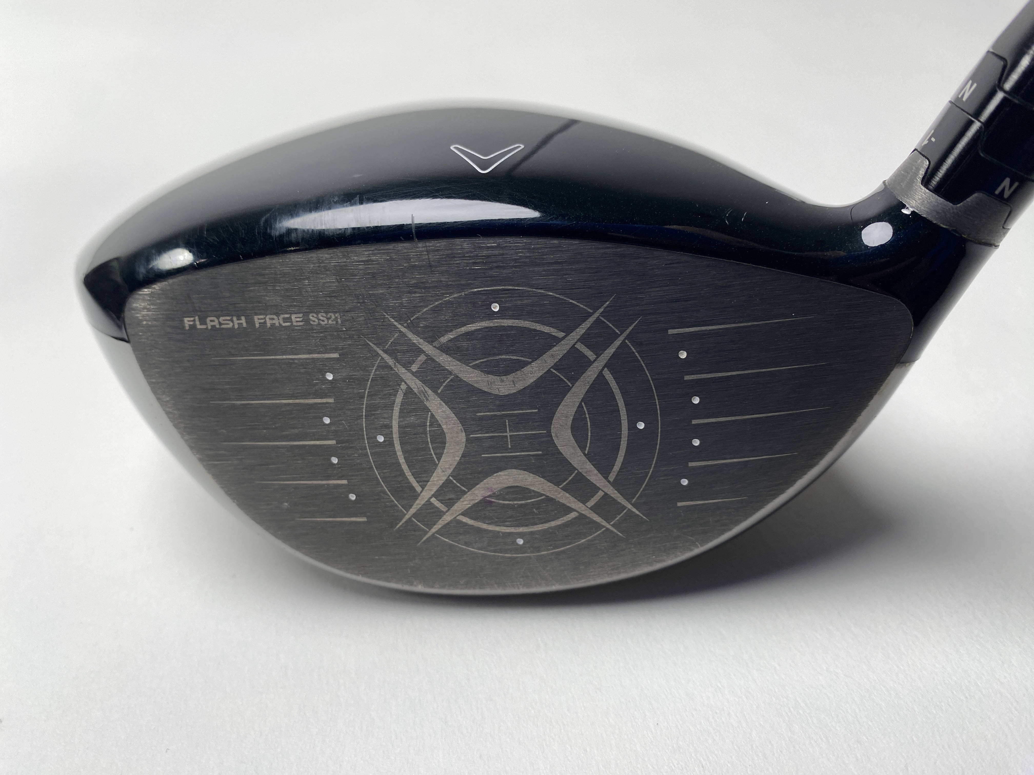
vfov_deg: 54.9
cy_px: 388
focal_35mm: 25
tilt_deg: -40.5
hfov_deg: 69.4
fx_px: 747
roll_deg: +6.7
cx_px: 517
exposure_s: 1/120
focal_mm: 4.25
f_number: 1.8
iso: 32
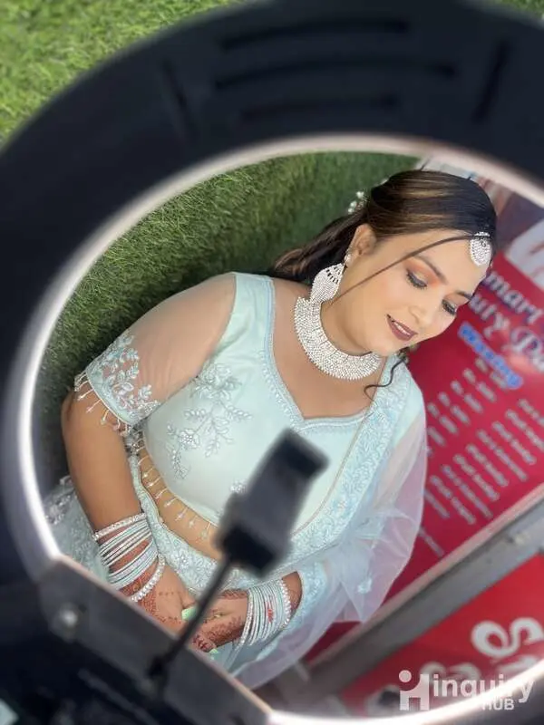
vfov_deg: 67.3
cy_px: 362
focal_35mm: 26
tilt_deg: -24.9
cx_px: 272
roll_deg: -41.4
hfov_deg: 53.1
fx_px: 545
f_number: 1.6
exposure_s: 1/103
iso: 32
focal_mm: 5.1
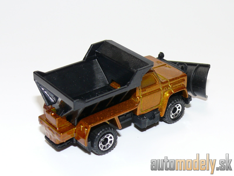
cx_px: 117
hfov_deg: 24.1
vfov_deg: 18.2
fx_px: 548
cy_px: 88
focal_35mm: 81
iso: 100
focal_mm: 11.8
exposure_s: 1/30
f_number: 4
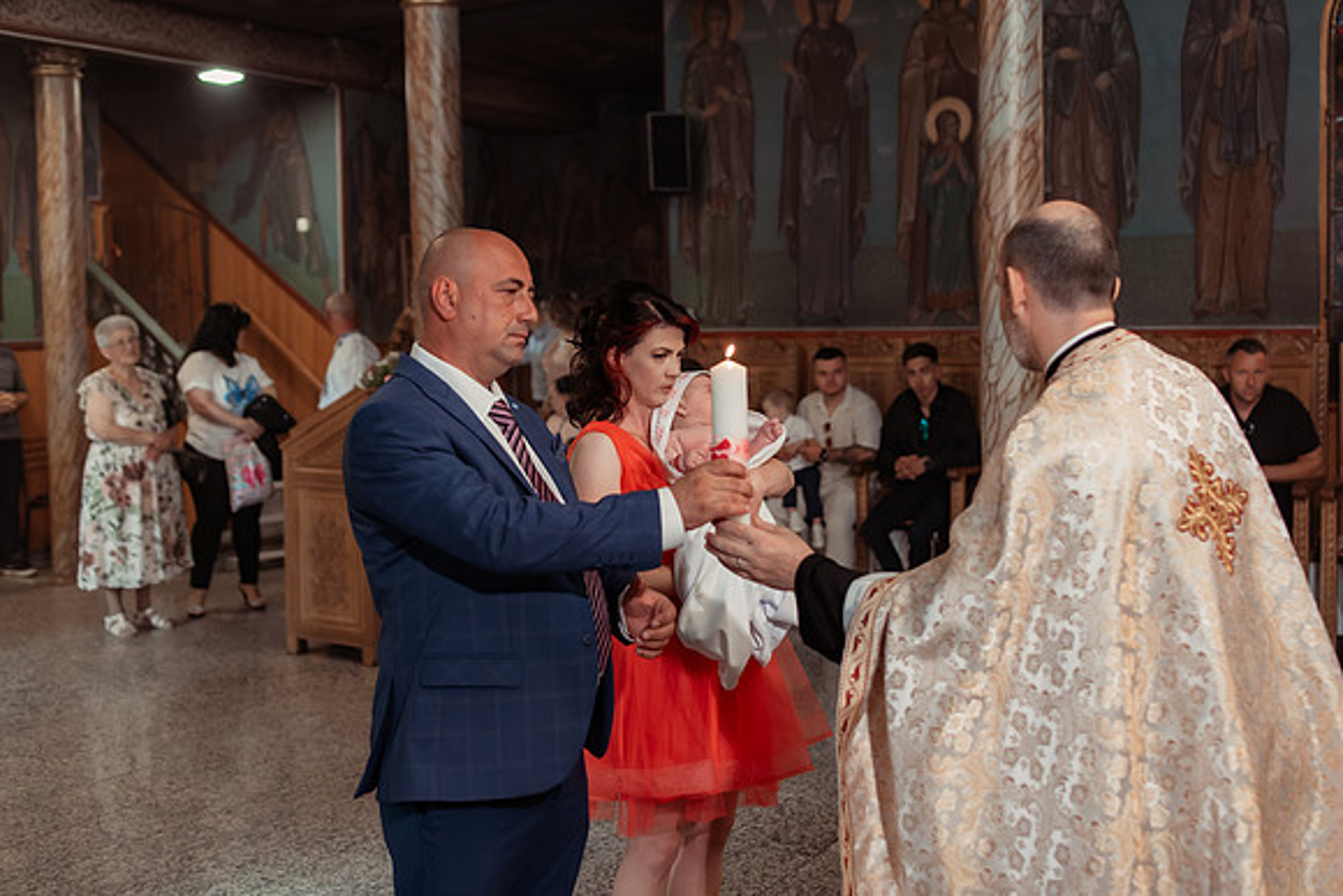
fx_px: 1432
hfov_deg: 50.2
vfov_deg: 34.7
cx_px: 731
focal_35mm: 38
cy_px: 412
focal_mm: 35
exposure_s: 1/200
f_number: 2.5
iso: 1600
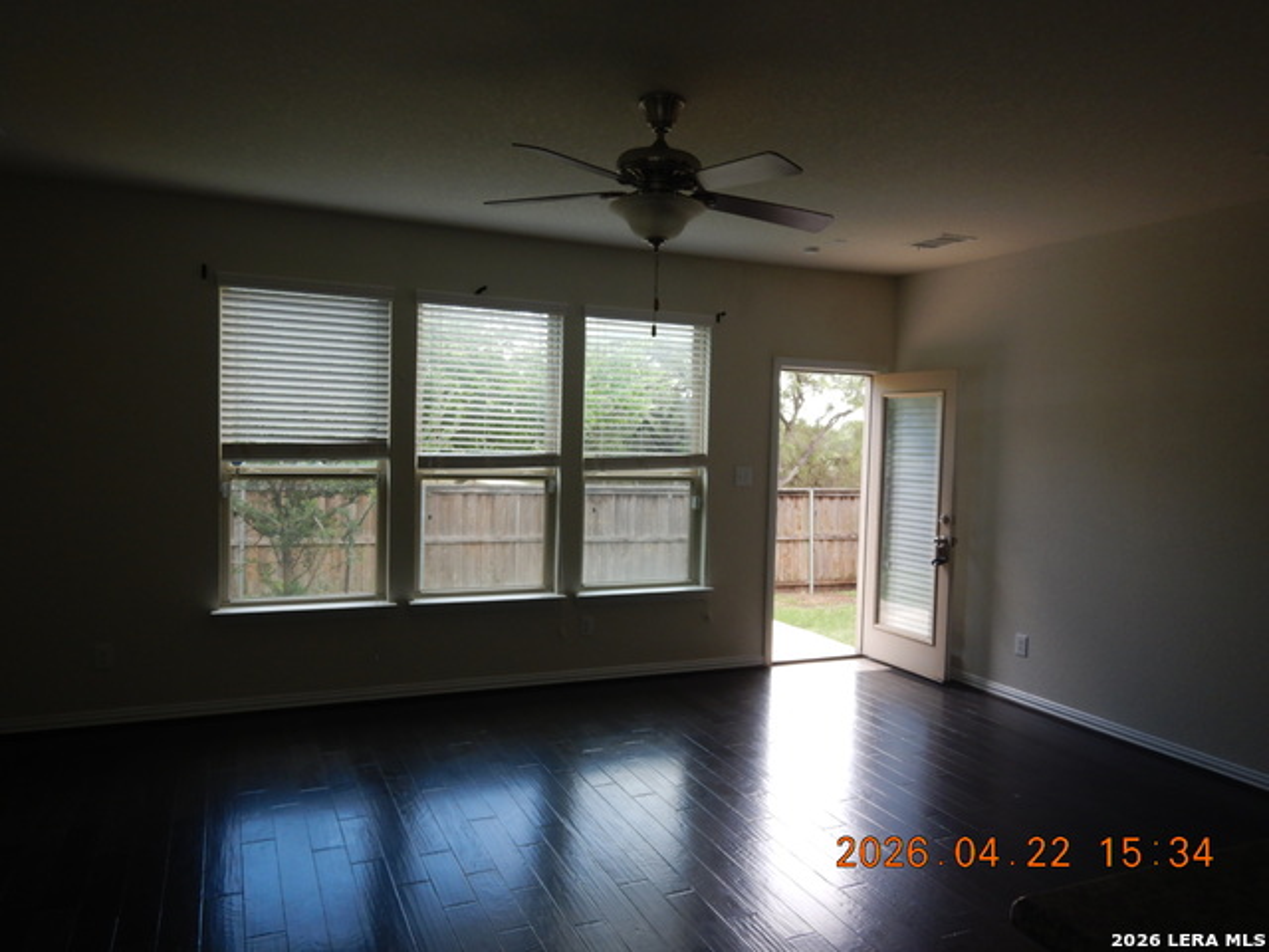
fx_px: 880
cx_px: 634
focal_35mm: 24
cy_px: 476
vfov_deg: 56.8
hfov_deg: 71.6
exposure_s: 1/100
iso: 125
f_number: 2.8
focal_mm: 4.3
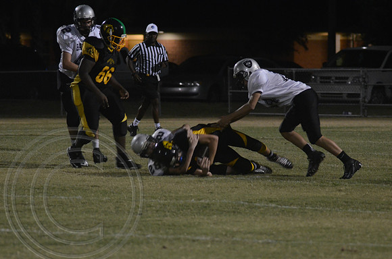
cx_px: 196
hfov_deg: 6.9
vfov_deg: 4.6
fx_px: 3259
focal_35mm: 300
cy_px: 130
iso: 3200
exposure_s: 1/160
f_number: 5.6
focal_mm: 200
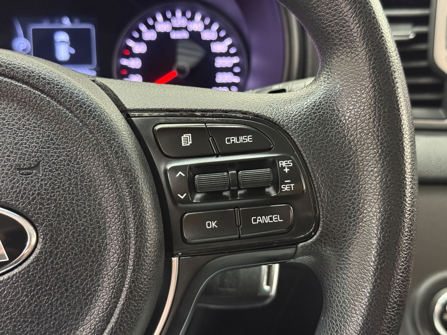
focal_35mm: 48
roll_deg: -0.2
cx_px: 224
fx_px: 620
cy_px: 168
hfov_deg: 39.7
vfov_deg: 30.3
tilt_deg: -22.2
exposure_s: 1/30
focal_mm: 6.76
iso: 640
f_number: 1.78
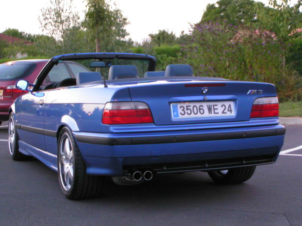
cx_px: 151
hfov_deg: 29.8
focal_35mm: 65
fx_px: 567
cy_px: 113
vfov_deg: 22.6
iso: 200
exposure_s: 1/20
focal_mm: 10
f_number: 3.2
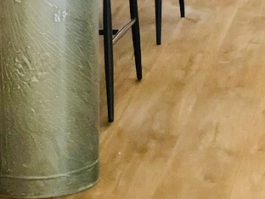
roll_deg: +1.1
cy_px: -156
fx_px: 1631
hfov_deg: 9.1
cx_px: 346
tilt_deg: -4.9
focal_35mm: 213
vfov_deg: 6.8
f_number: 2.4
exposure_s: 1/50
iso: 80
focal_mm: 6
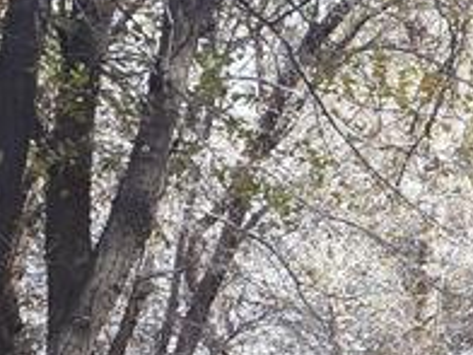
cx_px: 845
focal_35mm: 141
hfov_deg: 12.8
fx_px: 1927
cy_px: 464
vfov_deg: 10.3
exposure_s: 1/138
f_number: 1.9
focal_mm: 3.6
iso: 40
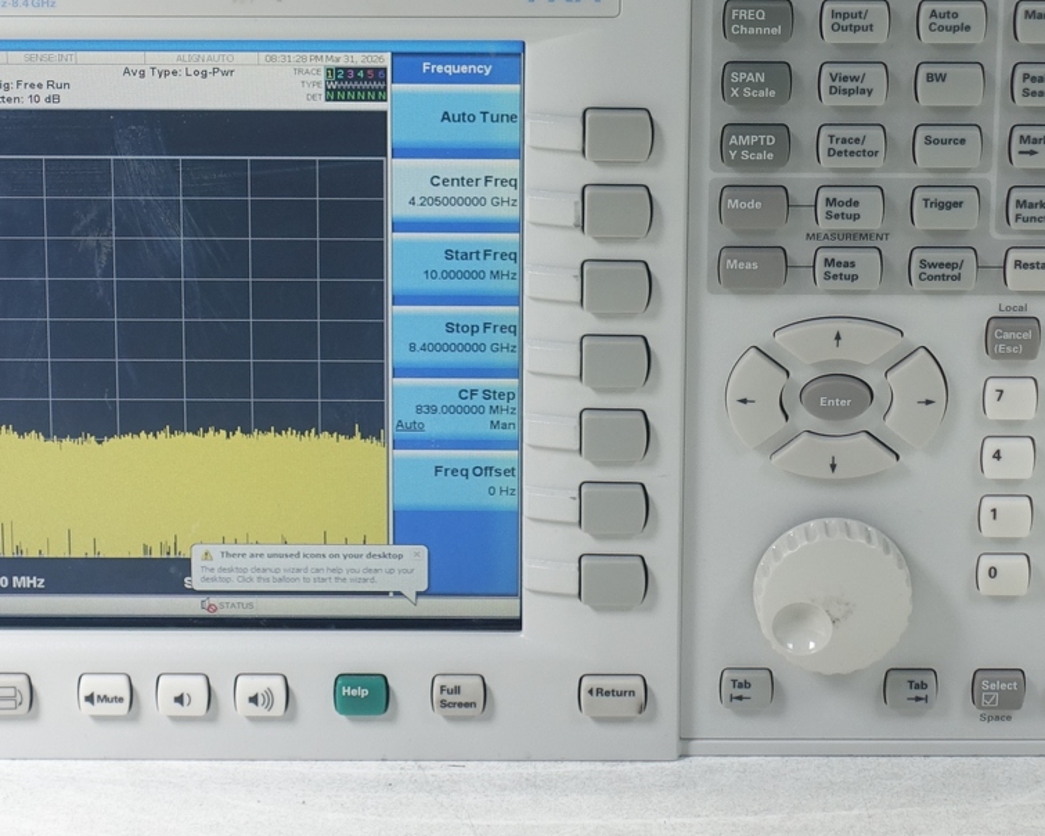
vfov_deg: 8.9
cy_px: 88
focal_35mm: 173
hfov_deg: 11.2
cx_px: 483
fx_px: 5351
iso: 125
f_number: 3.5
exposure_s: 1/80
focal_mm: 24.82
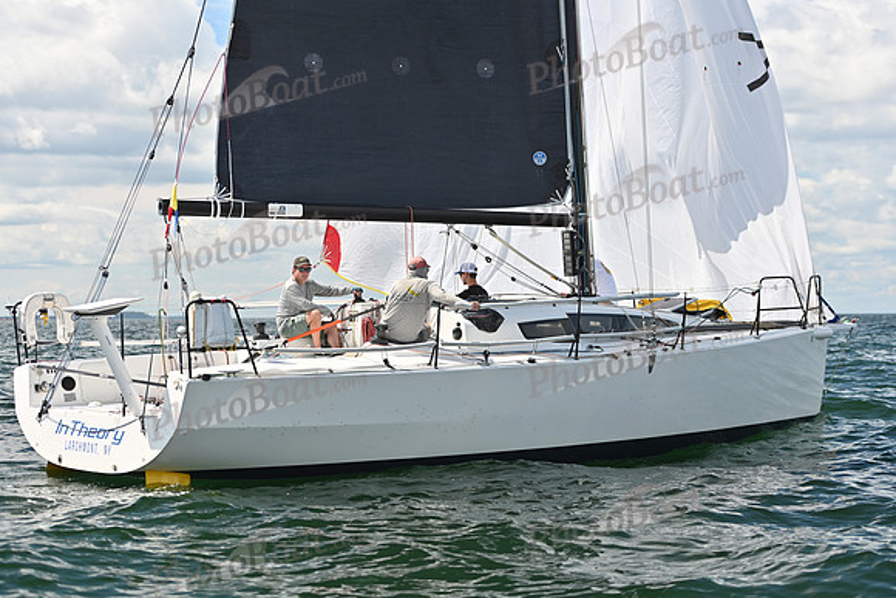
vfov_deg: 19.5
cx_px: 448
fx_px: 1743
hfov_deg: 28.8
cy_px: 299
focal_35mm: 70
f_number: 3.2
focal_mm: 70
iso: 250
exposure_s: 1/2000
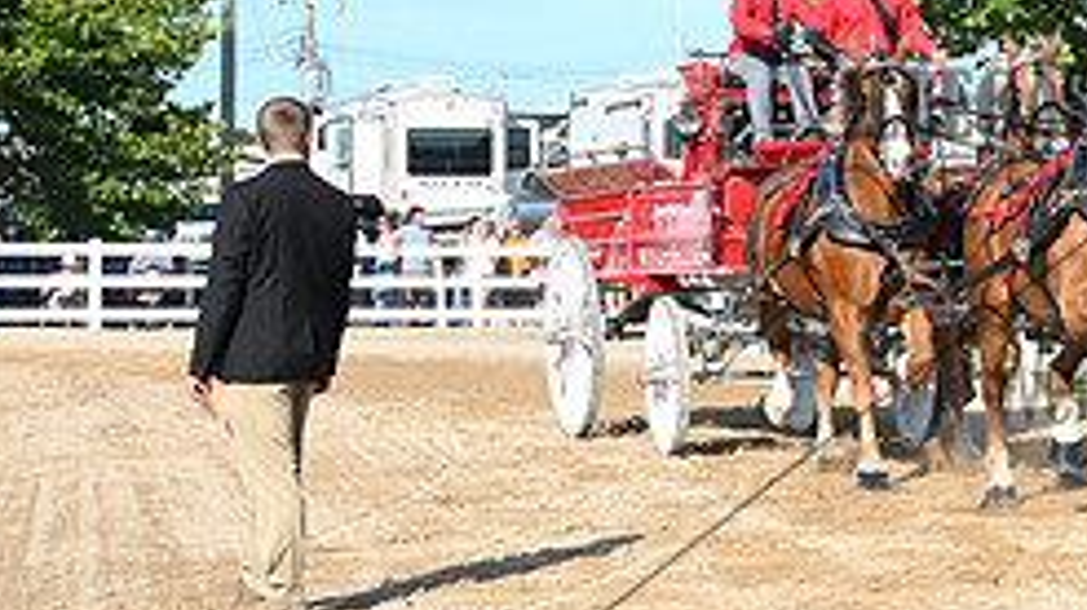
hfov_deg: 16.5
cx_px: 1224
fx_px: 3629
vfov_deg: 9.6
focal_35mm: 126
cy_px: 139
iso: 250
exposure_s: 1/1117
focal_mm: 34.5
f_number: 4.5
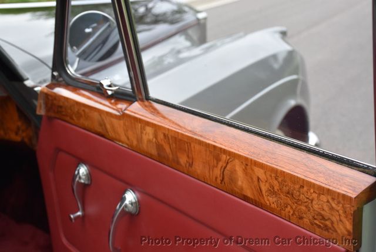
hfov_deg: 35.0
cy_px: 126
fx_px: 596
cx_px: 188
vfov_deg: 23.8
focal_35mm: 57
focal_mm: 38
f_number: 7.1
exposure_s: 1/200
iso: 800
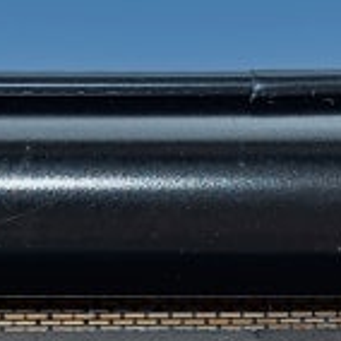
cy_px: 702
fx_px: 2340
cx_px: 55
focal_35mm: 210
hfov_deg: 8.3
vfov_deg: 7.9
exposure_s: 1/60
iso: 100
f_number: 5.6
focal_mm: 35
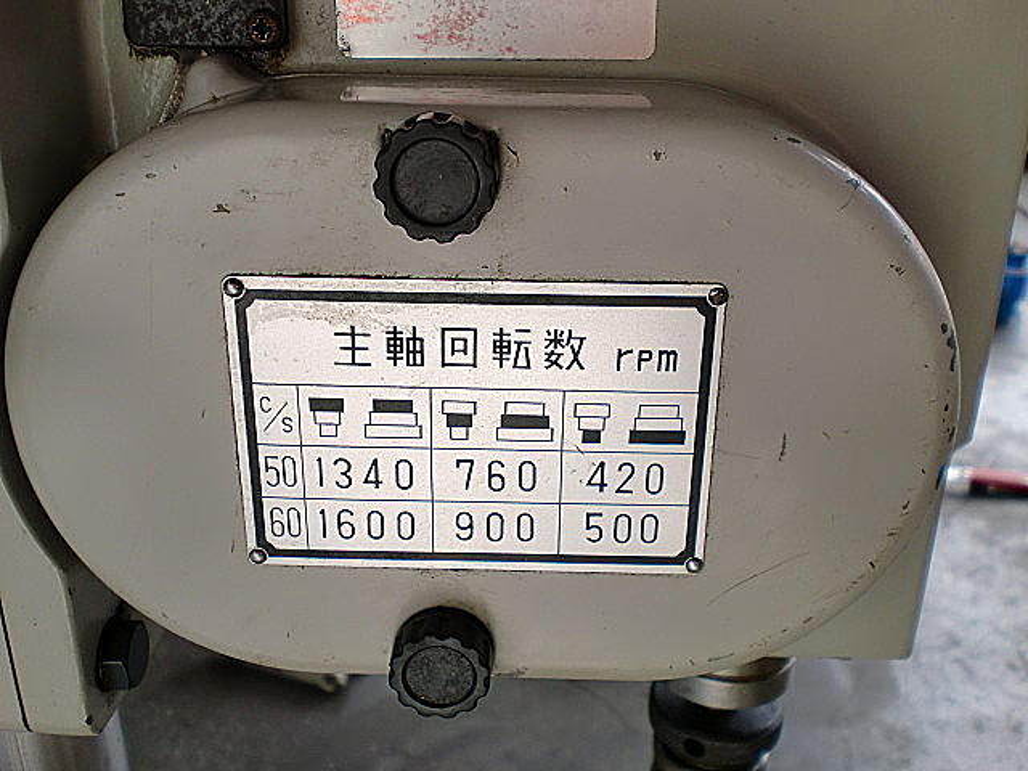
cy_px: 386
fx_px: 1039
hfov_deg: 52.6
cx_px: 514
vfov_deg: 40.7
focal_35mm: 35
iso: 64
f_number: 3.1
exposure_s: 1/200
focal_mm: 6.3
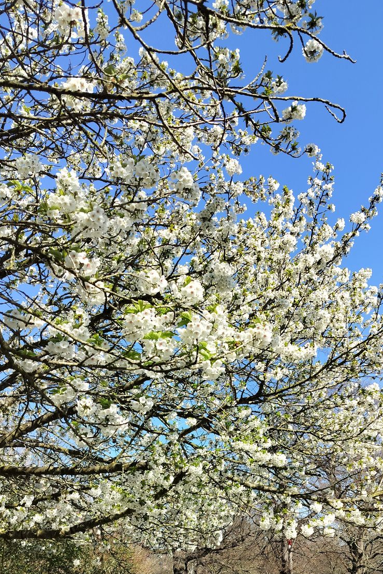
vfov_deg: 51.8
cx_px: 212
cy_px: 396
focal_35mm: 36
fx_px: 574
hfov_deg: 36.9
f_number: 1.7
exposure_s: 1/565
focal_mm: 5.24
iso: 100
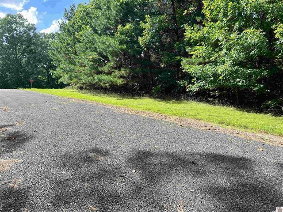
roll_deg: +0.4
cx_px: 142
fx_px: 213
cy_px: 106
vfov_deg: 53.1
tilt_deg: -4.3
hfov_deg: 67.3
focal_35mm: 26
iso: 50
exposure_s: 1/1183
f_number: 1.5
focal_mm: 5.7
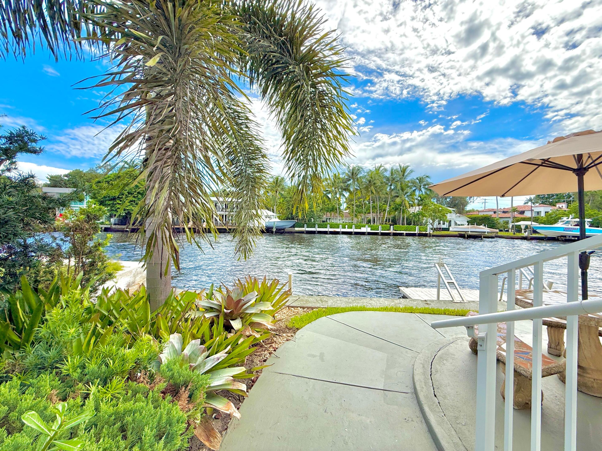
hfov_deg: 102.1
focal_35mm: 14
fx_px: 243
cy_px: 226
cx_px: 301
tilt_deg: -0.9
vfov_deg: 85.7
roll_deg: -1.2
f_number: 2.2
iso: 64
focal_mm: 2.22
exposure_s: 1/1698
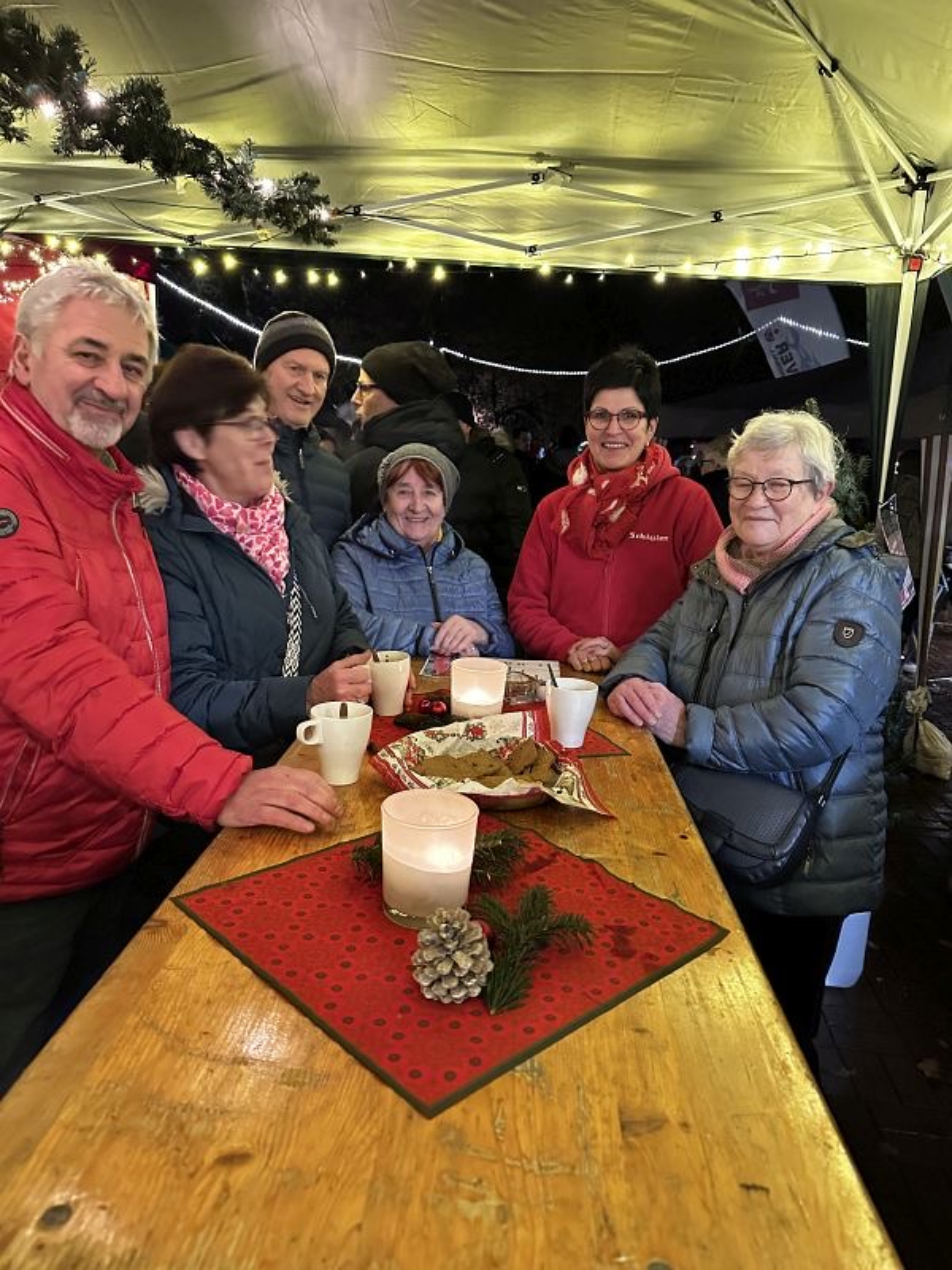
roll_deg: -1.6
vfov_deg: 71.6
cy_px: 635
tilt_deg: -11.0
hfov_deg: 56.8
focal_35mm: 24
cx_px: 476
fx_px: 880
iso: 1000
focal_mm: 6.86
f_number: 1.78
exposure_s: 1/25
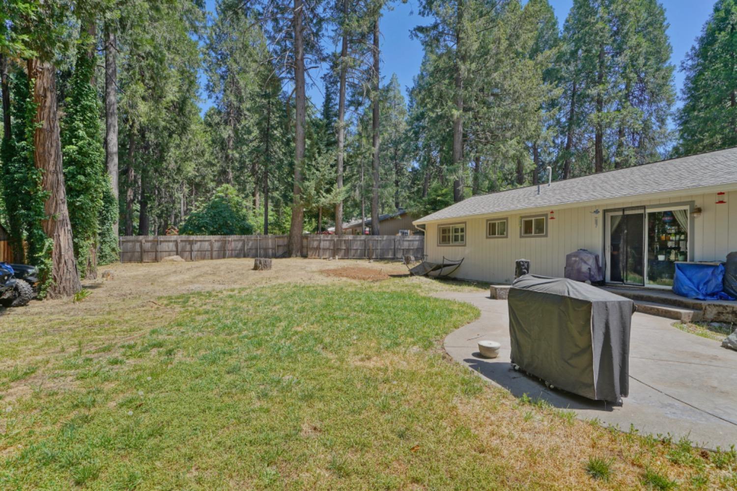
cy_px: 246
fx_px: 328
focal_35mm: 16
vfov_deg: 73.7
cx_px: 368
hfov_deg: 96.7
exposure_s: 1/100
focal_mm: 16
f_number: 7.1
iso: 100
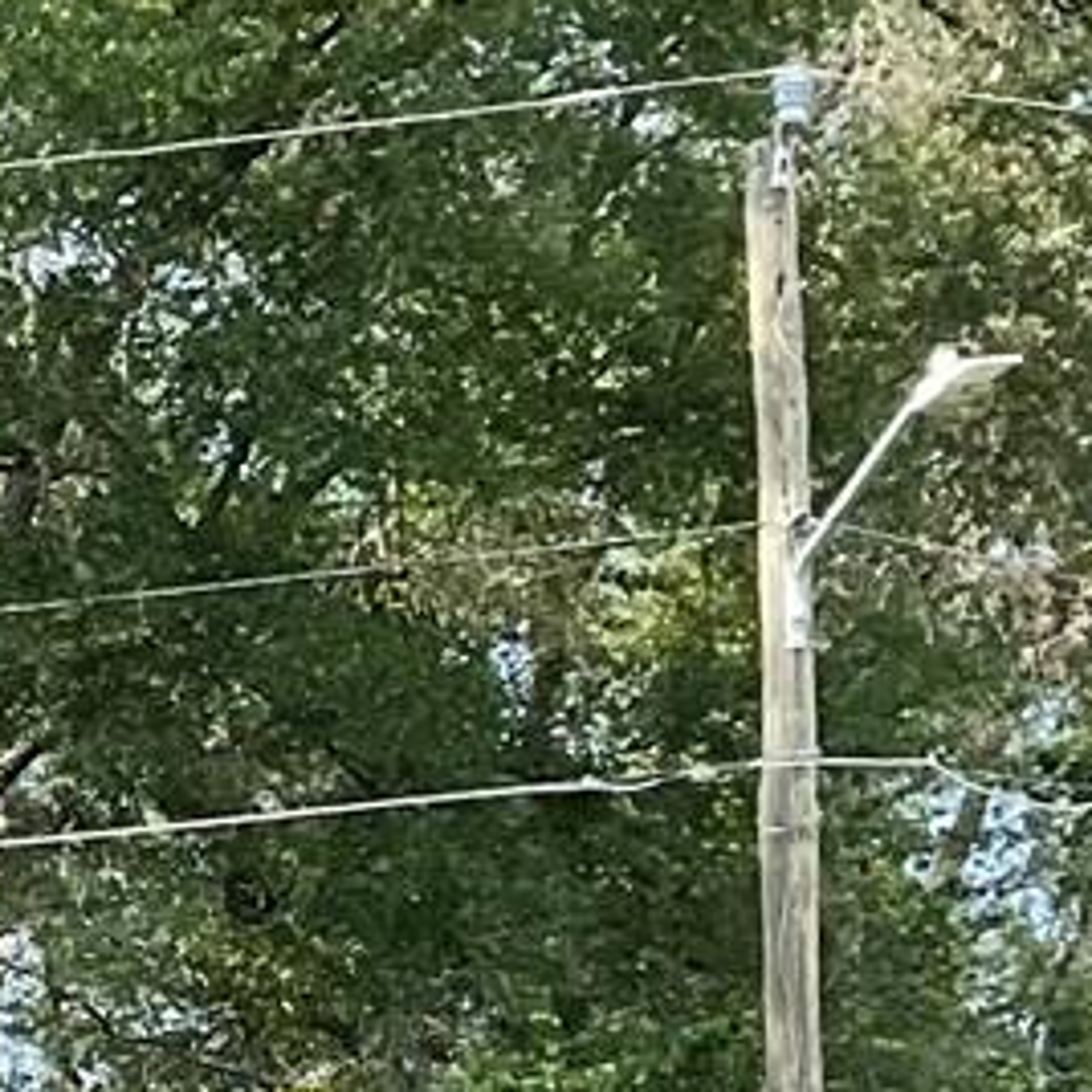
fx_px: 5461
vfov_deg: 10.9
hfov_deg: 9.6
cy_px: 1756
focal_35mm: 153
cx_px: -1813
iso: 16
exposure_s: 1/1121
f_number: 1.8
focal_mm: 3
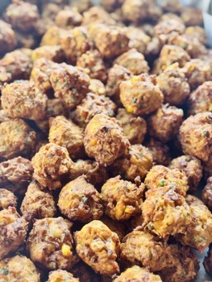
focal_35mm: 48
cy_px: 141
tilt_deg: -50.5
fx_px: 392
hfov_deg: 30.3
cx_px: 106
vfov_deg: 39.6
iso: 100
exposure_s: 1/120
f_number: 1.78
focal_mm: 6.76
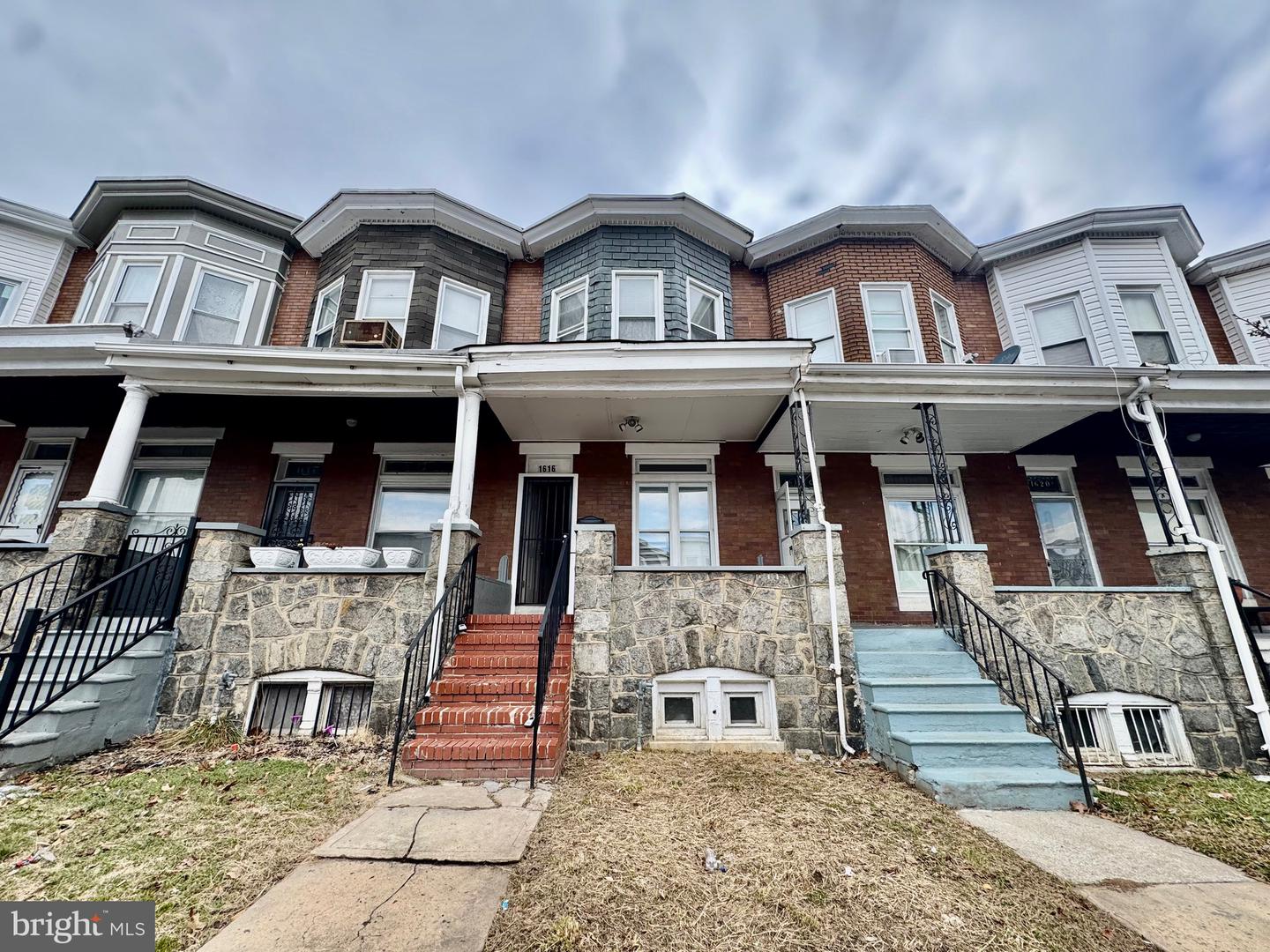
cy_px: 476
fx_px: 514
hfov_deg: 102.1
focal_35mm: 14
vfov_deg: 85.7
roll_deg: -0.2
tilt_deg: +16.8
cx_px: 635
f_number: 2.2
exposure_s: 1/386
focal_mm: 2.22
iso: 40
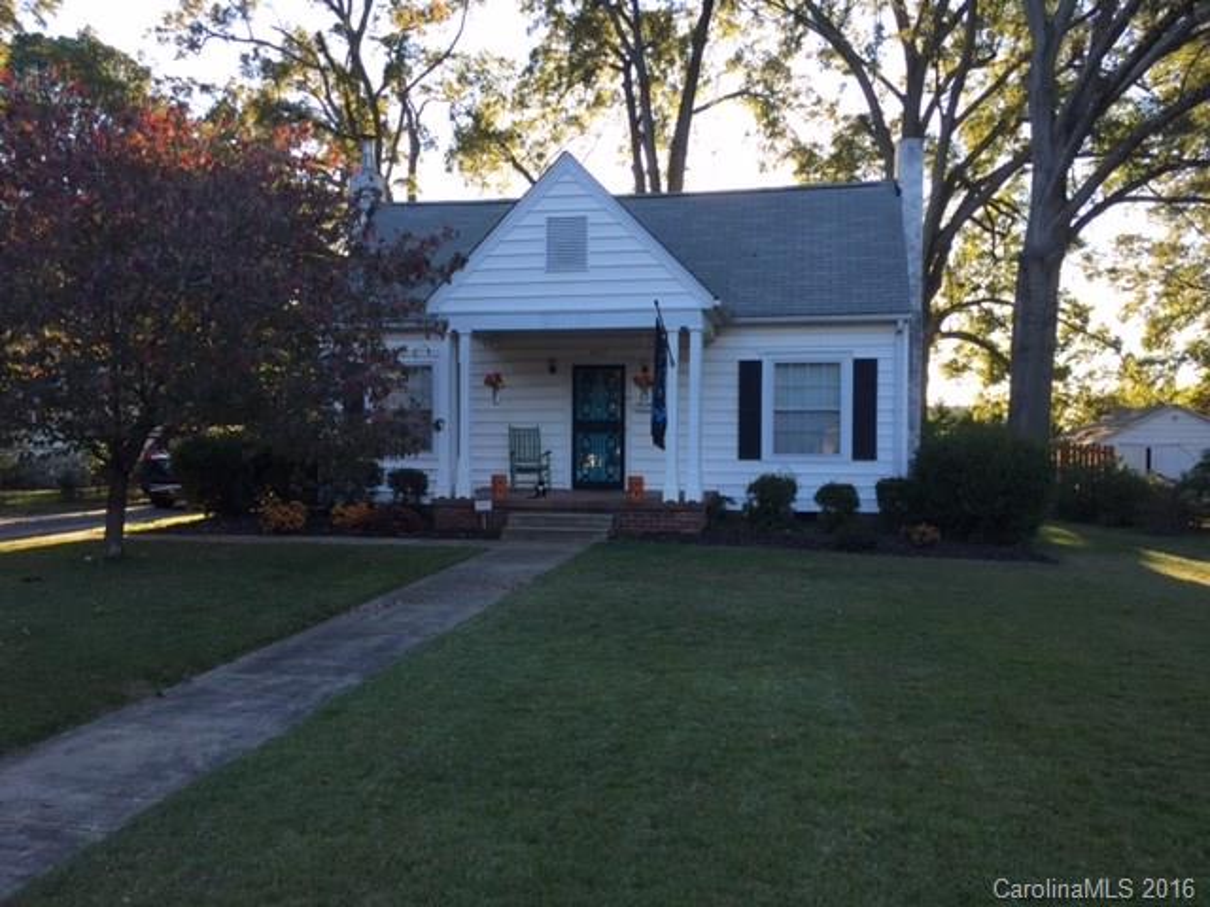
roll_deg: -0.7
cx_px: 605
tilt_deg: -0.9
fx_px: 1014
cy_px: 454
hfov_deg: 61.7
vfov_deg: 48.2
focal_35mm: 29
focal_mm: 4.15
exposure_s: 1/211
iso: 32
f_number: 2.2
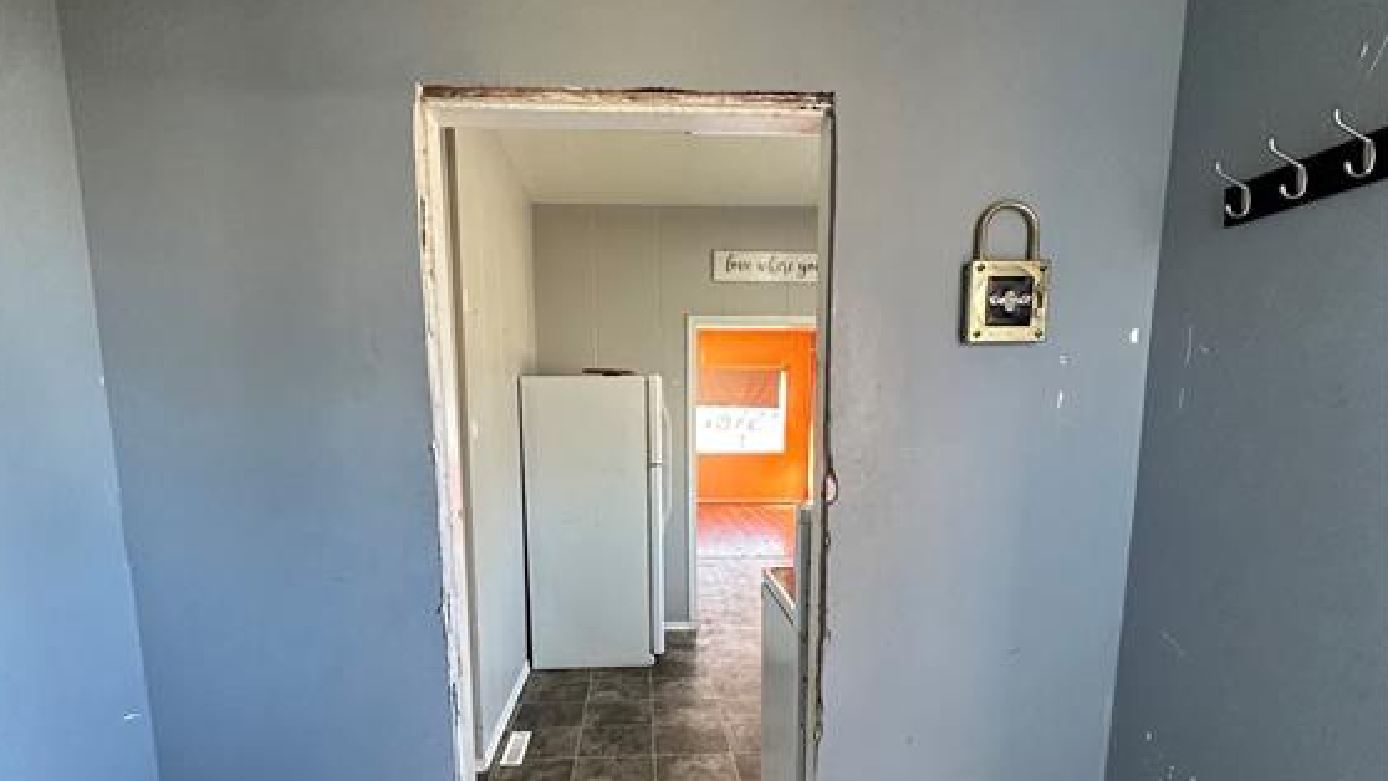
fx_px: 773
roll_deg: -0.2
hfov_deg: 83.8
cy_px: 547
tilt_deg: -10.3
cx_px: 682
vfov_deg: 52.1
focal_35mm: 21
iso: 320
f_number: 2.2
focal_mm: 2.22
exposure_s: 1/120
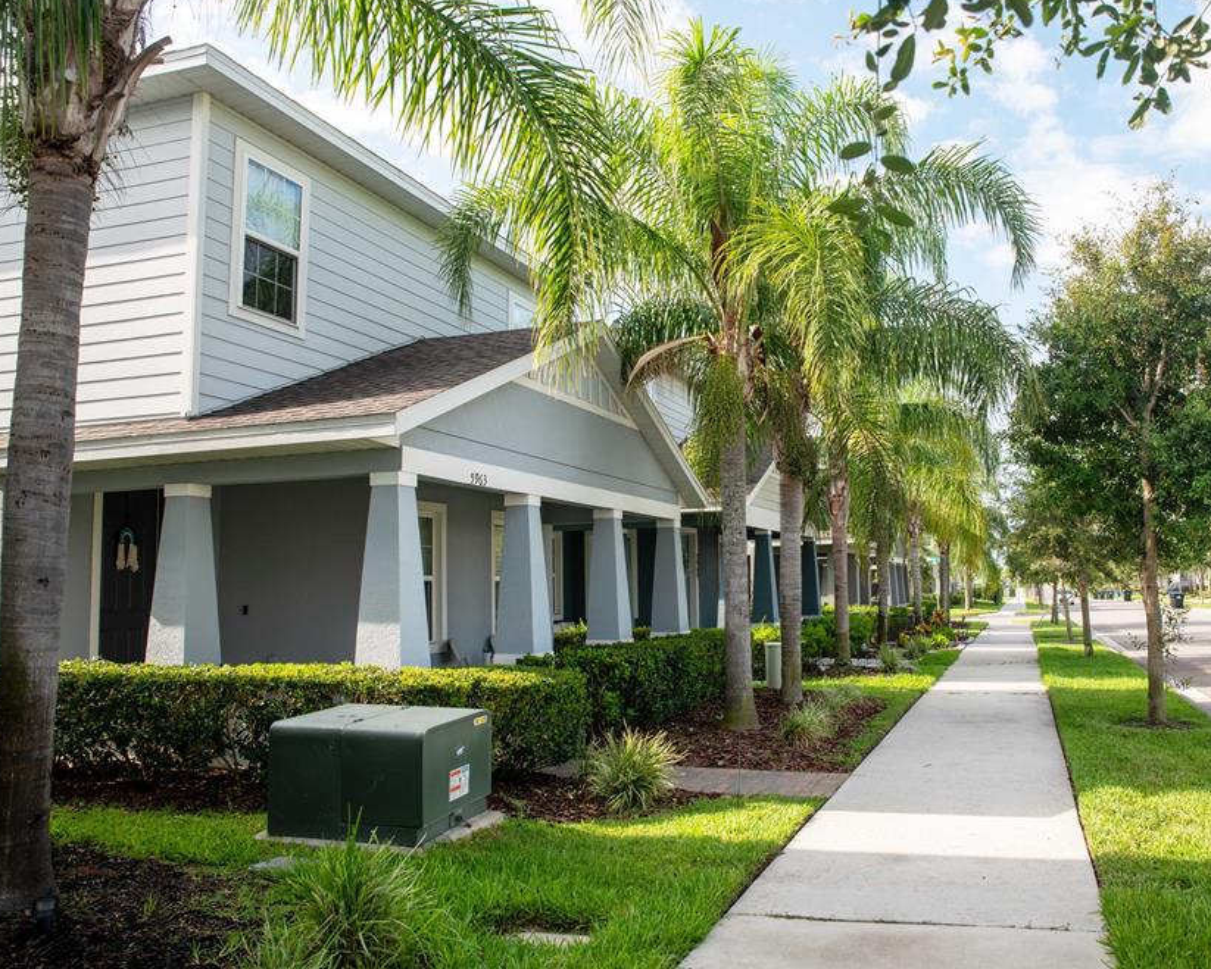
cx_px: 743
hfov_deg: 61.5
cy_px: 471
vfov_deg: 51.5
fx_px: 1004
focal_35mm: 28
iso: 200
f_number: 8
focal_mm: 24
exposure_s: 1/200
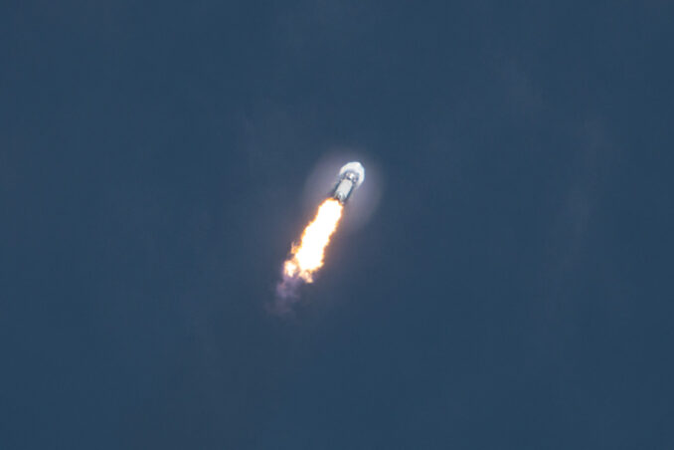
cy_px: 225
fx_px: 19657
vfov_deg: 1.3
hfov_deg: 2.0
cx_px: 337
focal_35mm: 1050
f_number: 8
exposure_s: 1/1600
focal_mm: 700
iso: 100
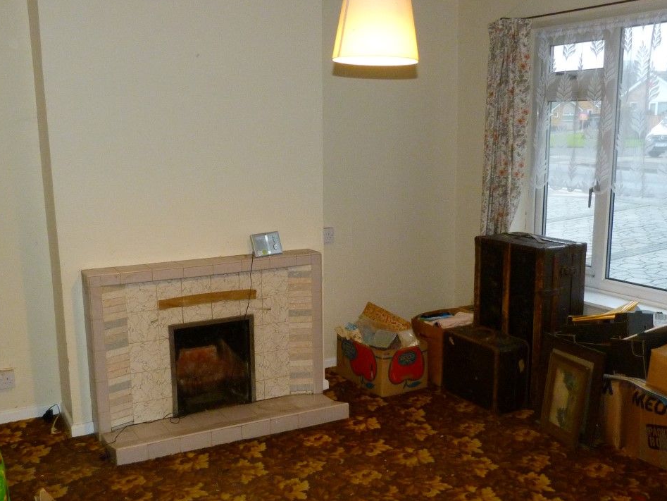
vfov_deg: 37.6
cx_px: 319
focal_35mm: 38
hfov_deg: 48.9
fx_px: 732
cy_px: 297
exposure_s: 1/60
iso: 250
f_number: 2.8
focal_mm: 4.5
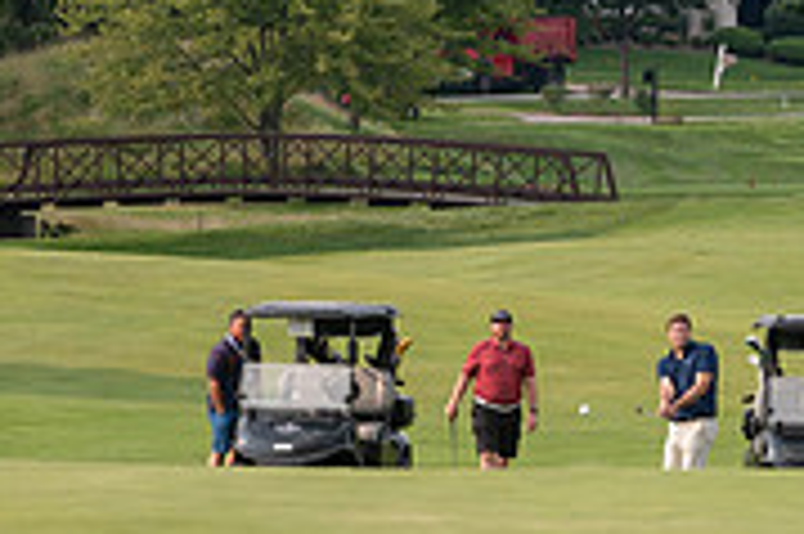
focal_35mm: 650
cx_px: 543
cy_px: 518
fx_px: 14503
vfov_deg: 2.1
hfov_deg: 3.2
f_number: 5
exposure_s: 1/1250
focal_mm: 200
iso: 250
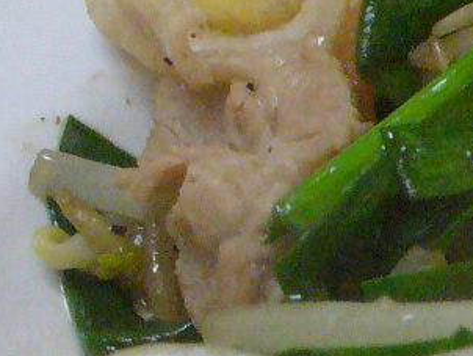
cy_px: 398
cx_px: 1073
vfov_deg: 7.5
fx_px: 2680
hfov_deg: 9.2
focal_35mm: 196
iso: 400
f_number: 2.8
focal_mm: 6.1
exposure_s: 1/80
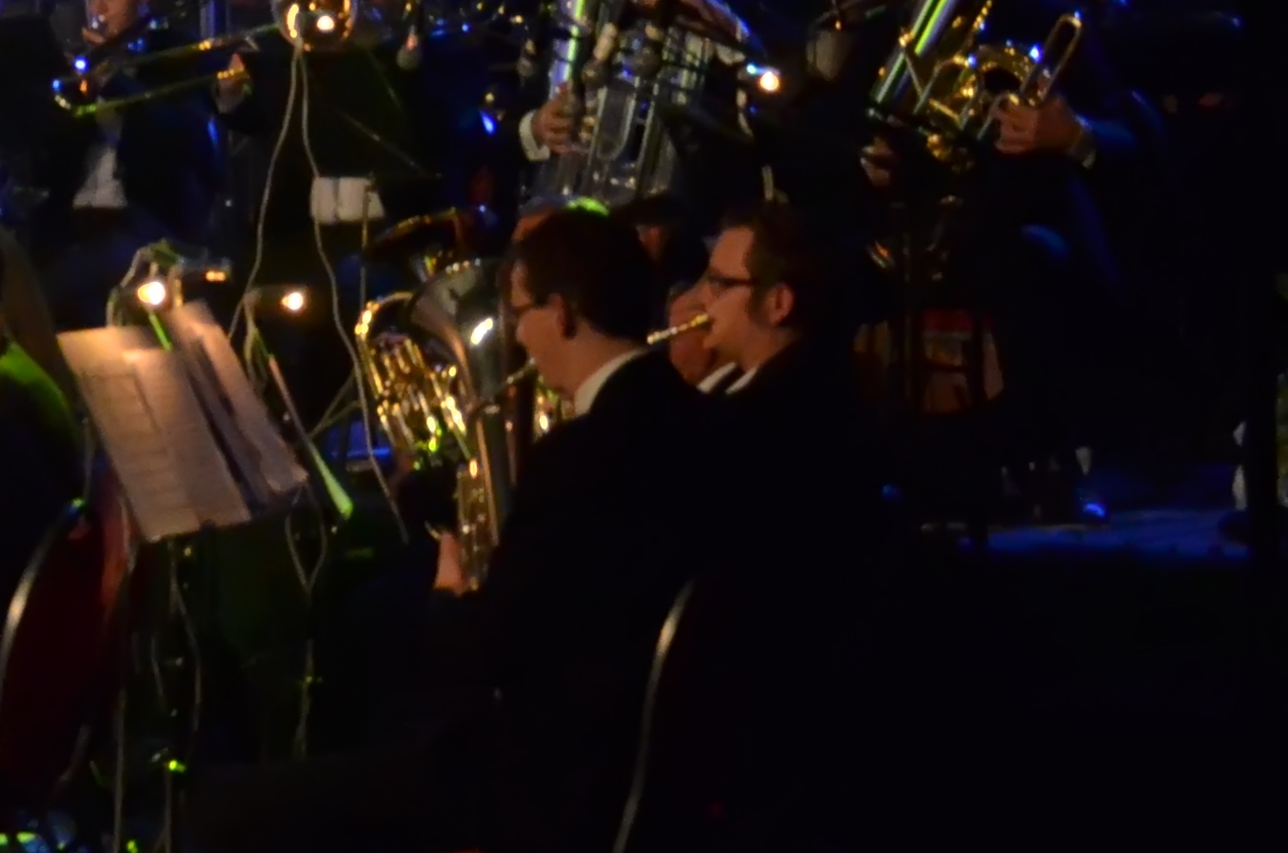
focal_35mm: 142
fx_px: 5070
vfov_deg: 9.6
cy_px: 125
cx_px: -804
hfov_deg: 13.4
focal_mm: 26
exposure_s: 1/80
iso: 1600
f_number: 4
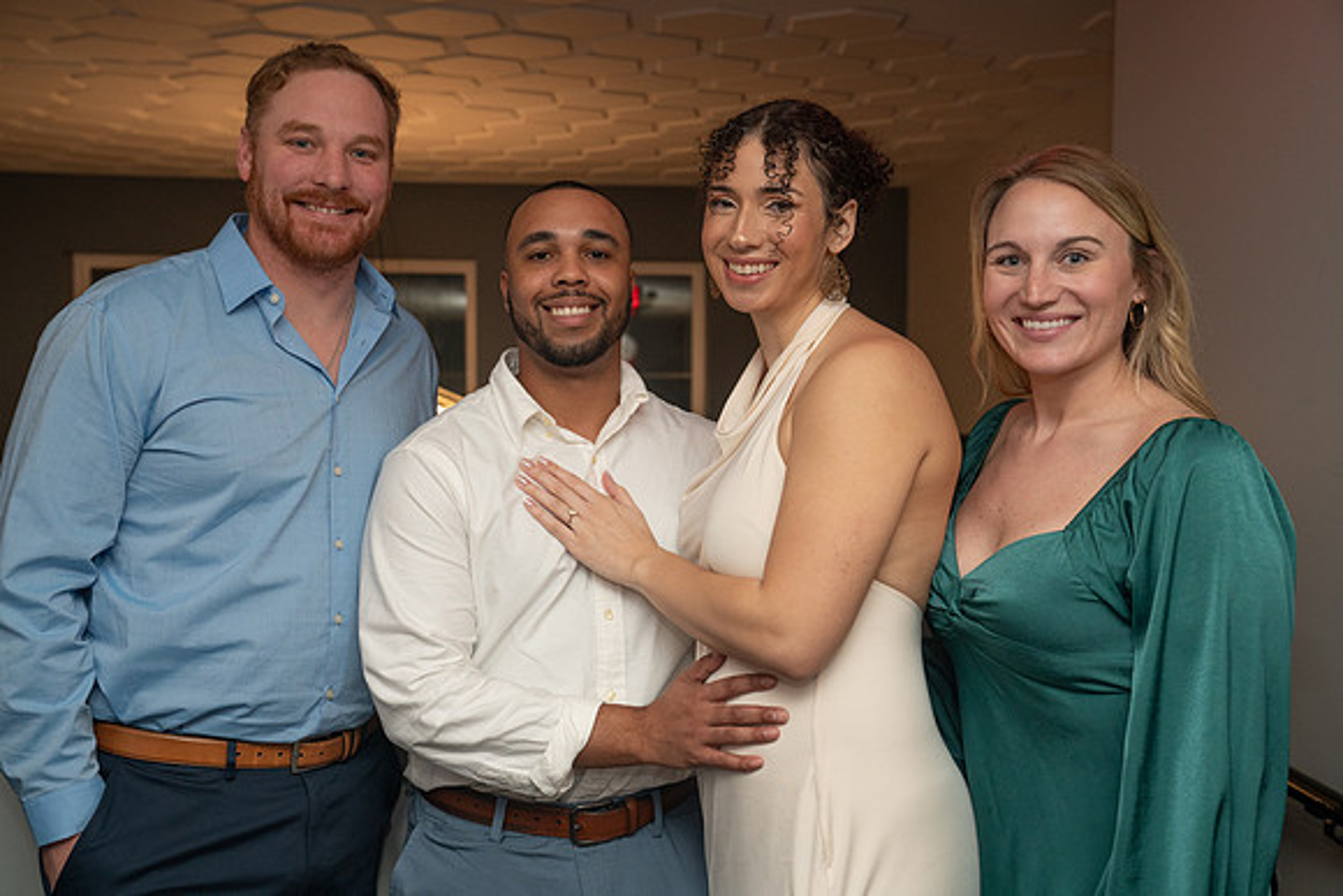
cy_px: 448
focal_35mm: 43
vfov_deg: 31.2
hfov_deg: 45.4
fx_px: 1604
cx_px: 672
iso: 2000
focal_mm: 43
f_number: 4
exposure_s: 1/60
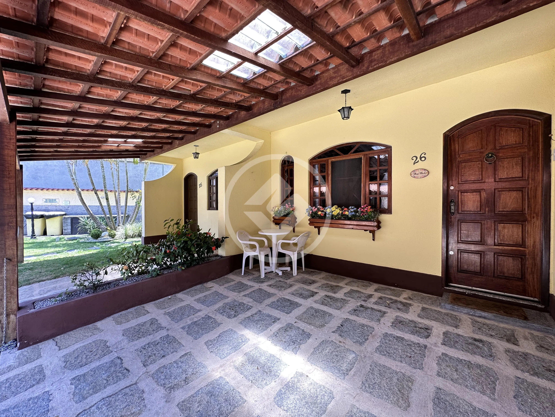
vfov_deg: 85.7
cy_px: 208
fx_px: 224
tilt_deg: -1.2
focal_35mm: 14
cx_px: 278
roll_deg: -0.9
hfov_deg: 102.1
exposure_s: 1/118
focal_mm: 2.22
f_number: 2.2
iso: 40
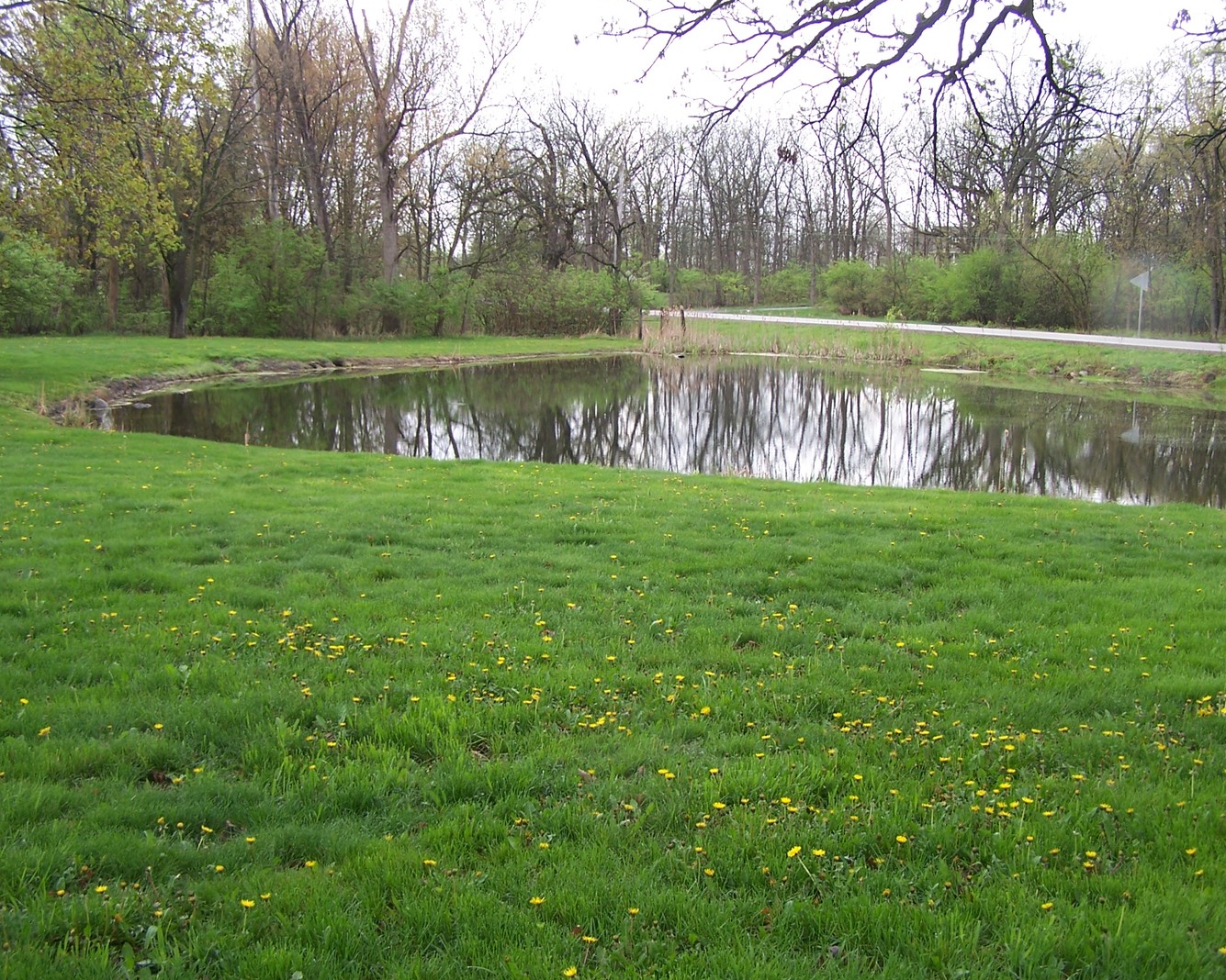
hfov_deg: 45.8
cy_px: 489
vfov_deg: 37.3
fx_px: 1451
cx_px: 654
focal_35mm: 40
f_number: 2.8
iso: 80
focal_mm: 6.3
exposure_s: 1/125
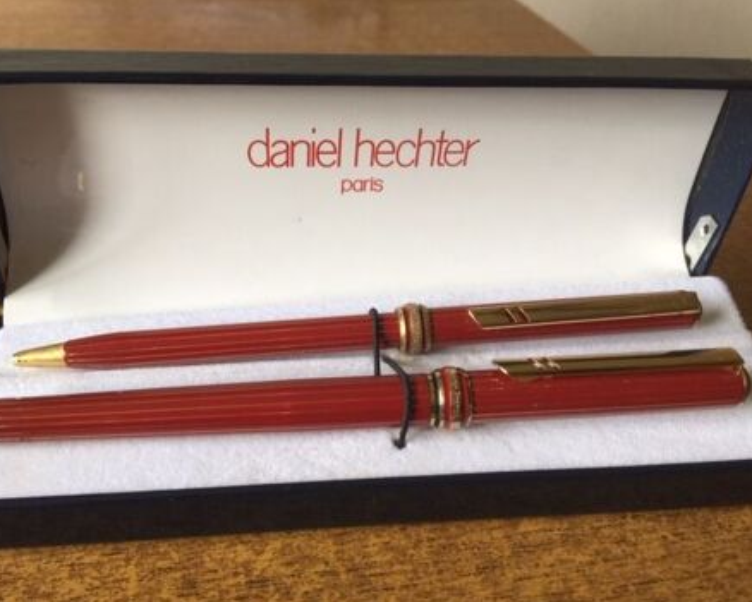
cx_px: 345
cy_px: 302
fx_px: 690
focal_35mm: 31
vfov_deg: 47.2
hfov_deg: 57.1
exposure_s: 1/33
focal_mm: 4.15
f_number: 2.2
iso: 40
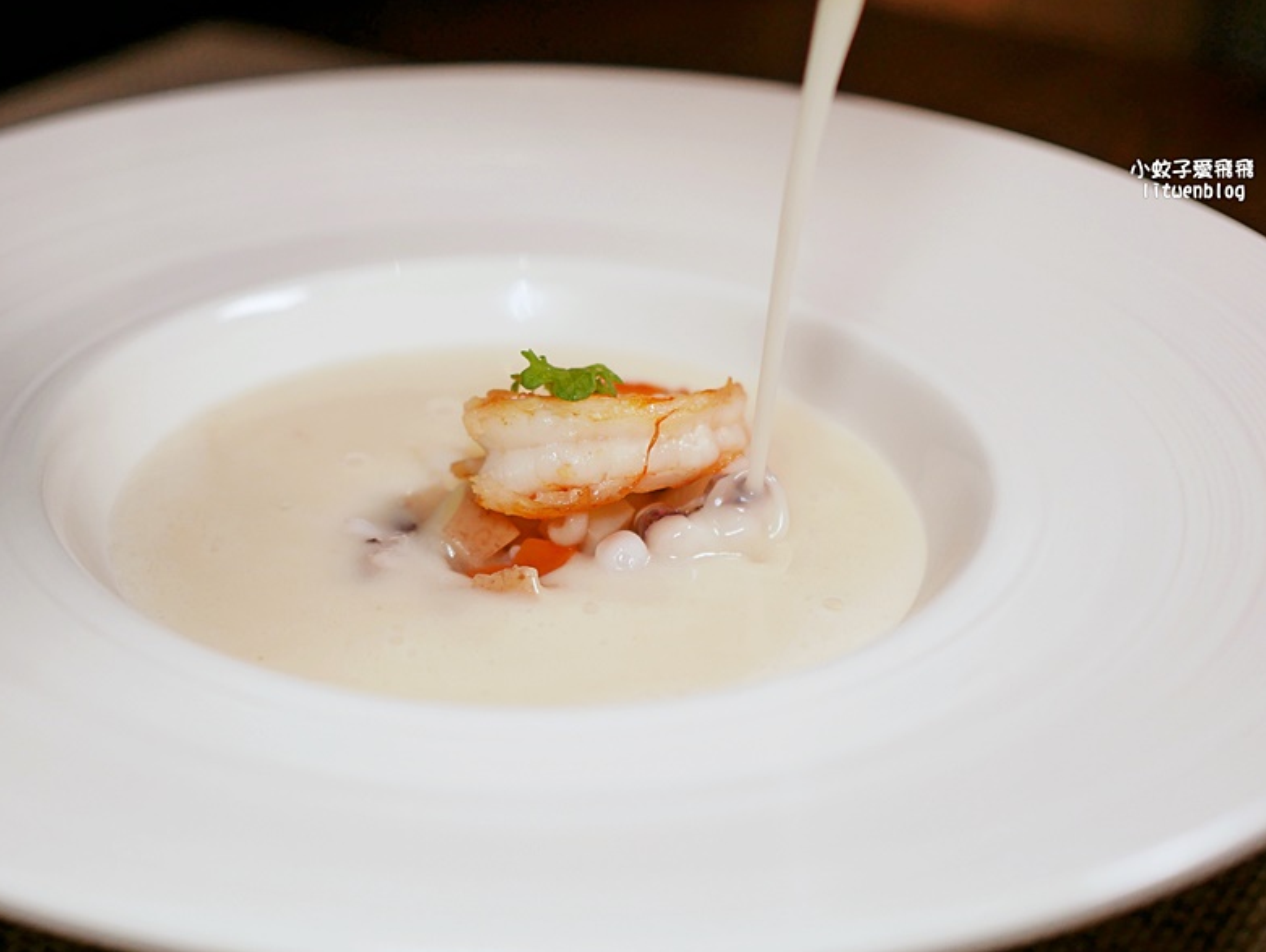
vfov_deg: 22.9
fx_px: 2342
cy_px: 400
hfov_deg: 30.1
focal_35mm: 64
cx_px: 485
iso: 250
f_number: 1.8
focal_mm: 25
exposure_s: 1/500
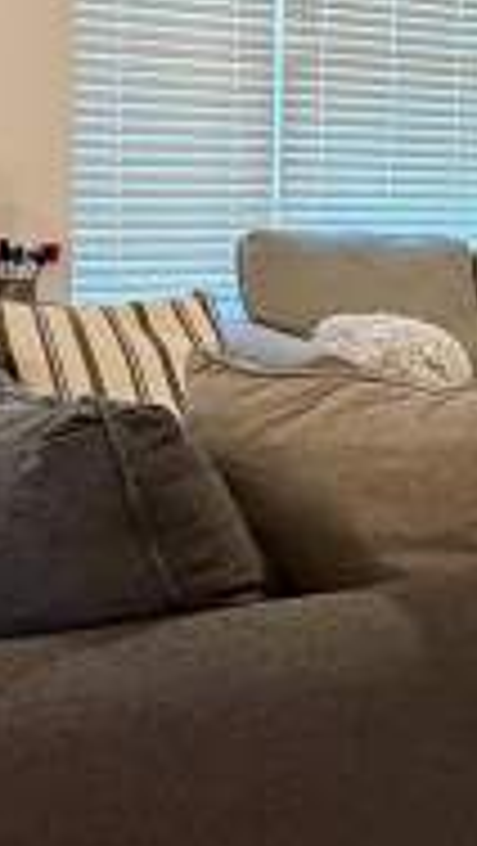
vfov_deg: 32.0
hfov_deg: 15.9
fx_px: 1459
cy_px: 252
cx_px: 842
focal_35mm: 65
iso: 400
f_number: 2.2
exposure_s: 1/60
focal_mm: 2.22
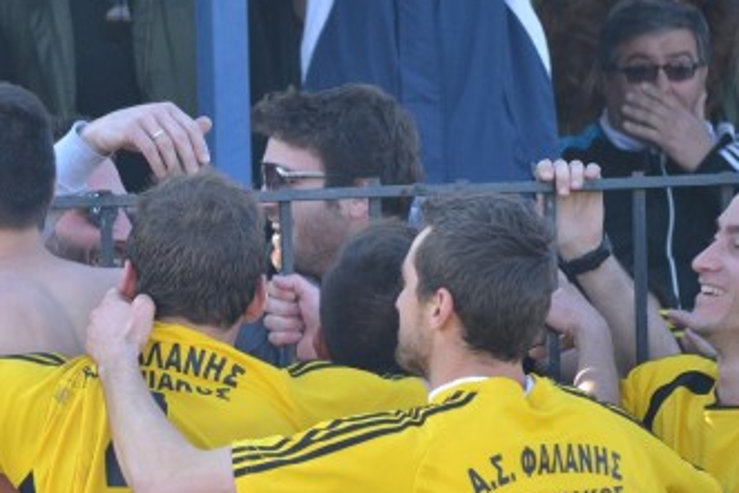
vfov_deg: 4.0
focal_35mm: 347
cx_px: 129
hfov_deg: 5.9
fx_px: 7126
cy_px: 442
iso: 720
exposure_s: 1/500
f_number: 4.8
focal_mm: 116
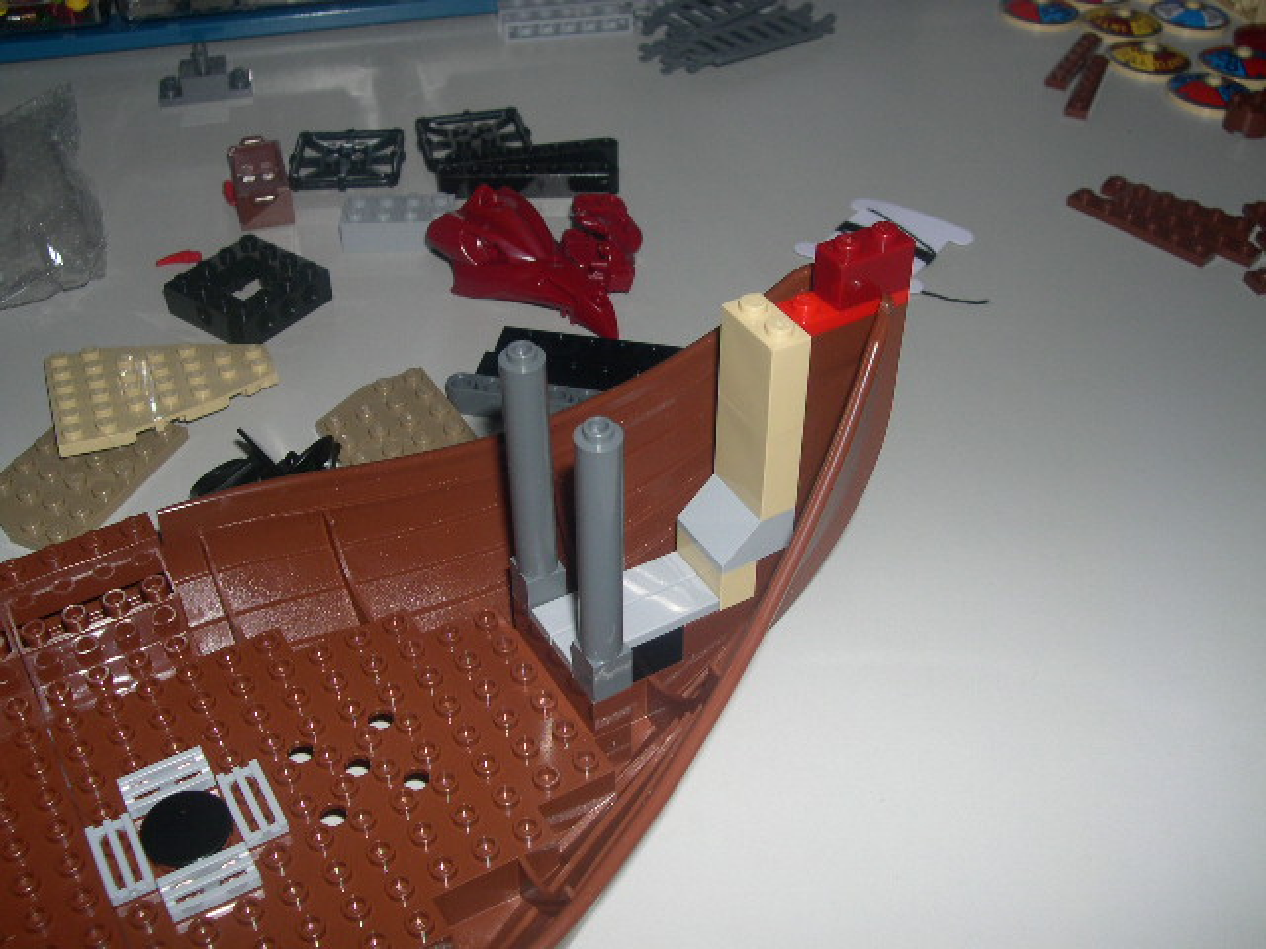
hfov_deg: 49.0
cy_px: 474
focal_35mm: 38
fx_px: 1390
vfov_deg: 37.7
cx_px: 633
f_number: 7.6
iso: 100
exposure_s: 1/60
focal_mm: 8
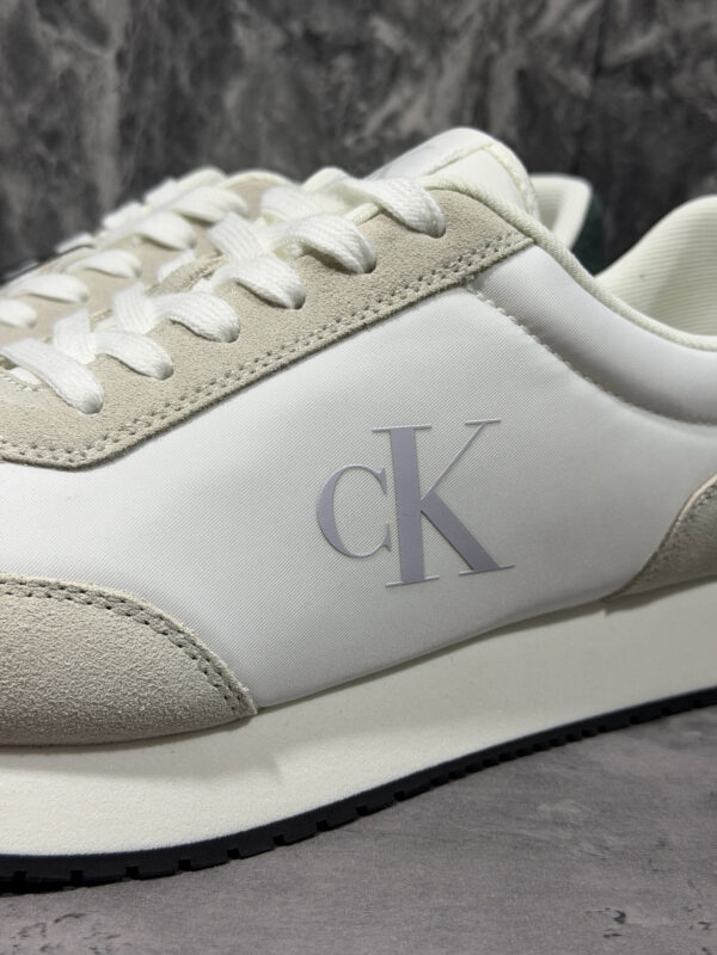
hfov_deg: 30.3
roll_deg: -0.4
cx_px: 358
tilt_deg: -13.1
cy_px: 478
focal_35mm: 48
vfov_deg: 39.7
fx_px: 1326
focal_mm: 6.76
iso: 250
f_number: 1.78
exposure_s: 1/60
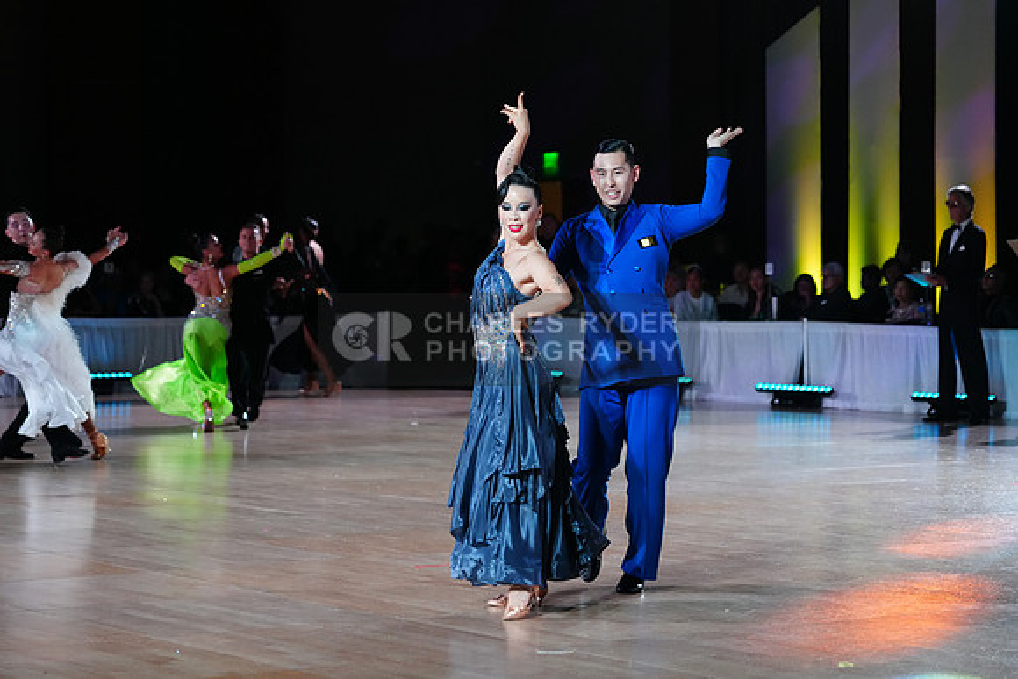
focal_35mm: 105
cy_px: 340
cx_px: 509
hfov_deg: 19.5
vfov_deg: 13.0
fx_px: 2970
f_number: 4
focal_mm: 105
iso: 3200
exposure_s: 1/400
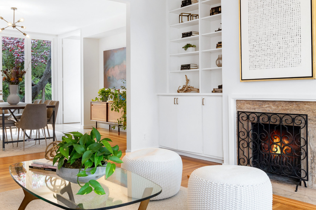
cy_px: 88
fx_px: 307
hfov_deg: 54.3
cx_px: 175
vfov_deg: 37.7
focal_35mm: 35
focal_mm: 19.5
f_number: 9
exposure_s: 1/8
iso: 400
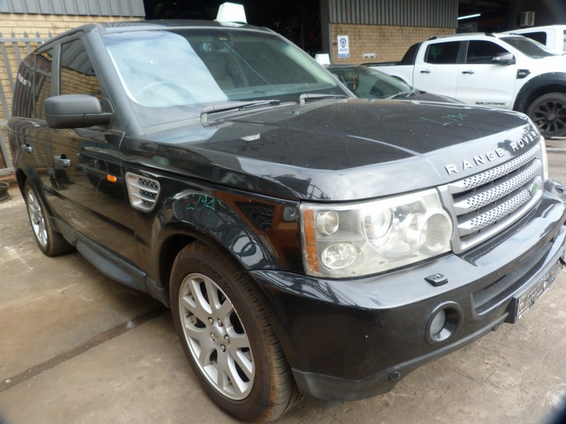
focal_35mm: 25
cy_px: 212
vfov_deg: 54.9
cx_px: 283
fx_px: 409
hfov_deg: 69.4
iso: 80
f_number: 3.6
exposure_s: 1/100
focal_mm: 4.5
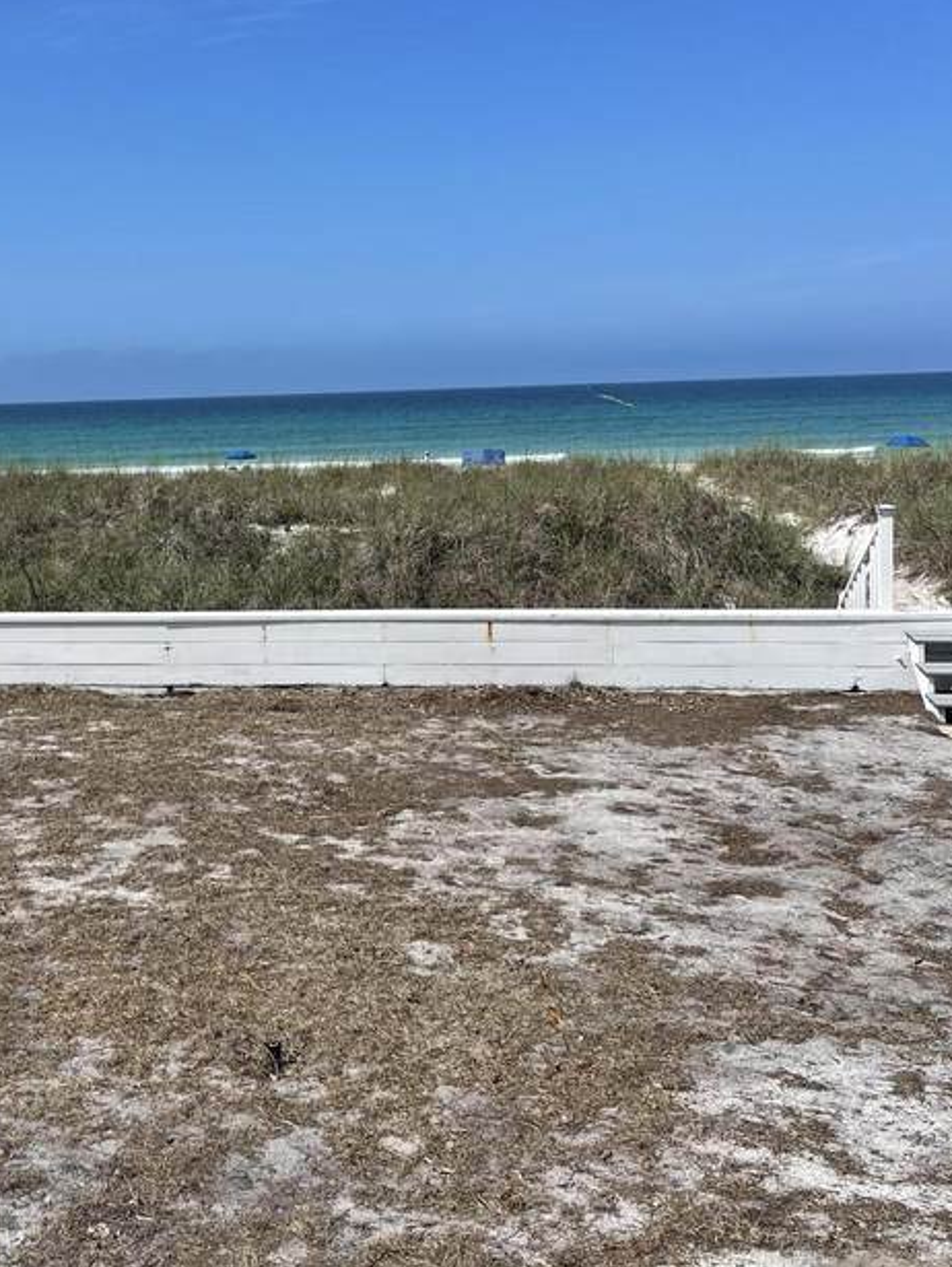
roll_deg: +2.6
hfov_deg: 35.9
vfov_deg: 47.3
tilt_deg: -2.1
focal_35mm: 39
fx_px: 1429
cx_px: 225
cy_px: 449
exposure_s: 1/5618
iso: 32
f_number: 1.6
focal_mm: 5.1
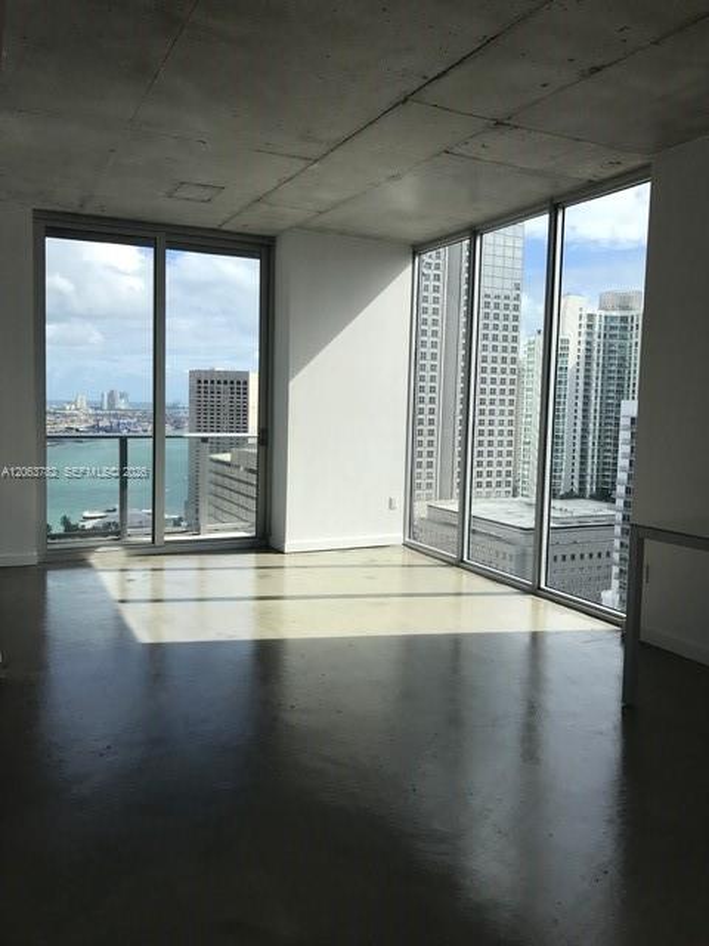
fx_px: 765
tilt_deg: -4.2
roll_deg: +0.3
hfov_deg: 49.7
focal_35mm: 28
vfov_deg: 63.4
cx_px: 354
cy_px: 473
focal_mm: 3.99
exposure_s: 1/1030
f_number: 1.8
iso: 20
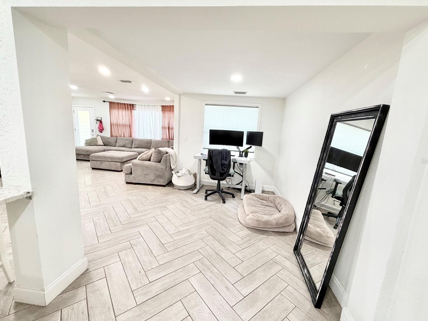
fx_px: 185
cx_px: 219
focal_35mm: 15
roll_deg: -3.8
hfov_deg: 98.1
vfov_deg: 81.8
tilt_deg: -9.5
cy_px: 161
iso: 160
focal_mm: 2.22
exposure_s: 1/60
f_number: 2.2
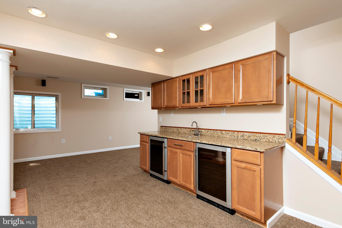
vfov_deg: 64.5
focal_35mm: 19
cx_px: 171
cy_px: 114
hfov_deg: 86.9
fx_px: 180
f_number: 8
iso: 320
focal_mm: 19
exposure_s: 1/50
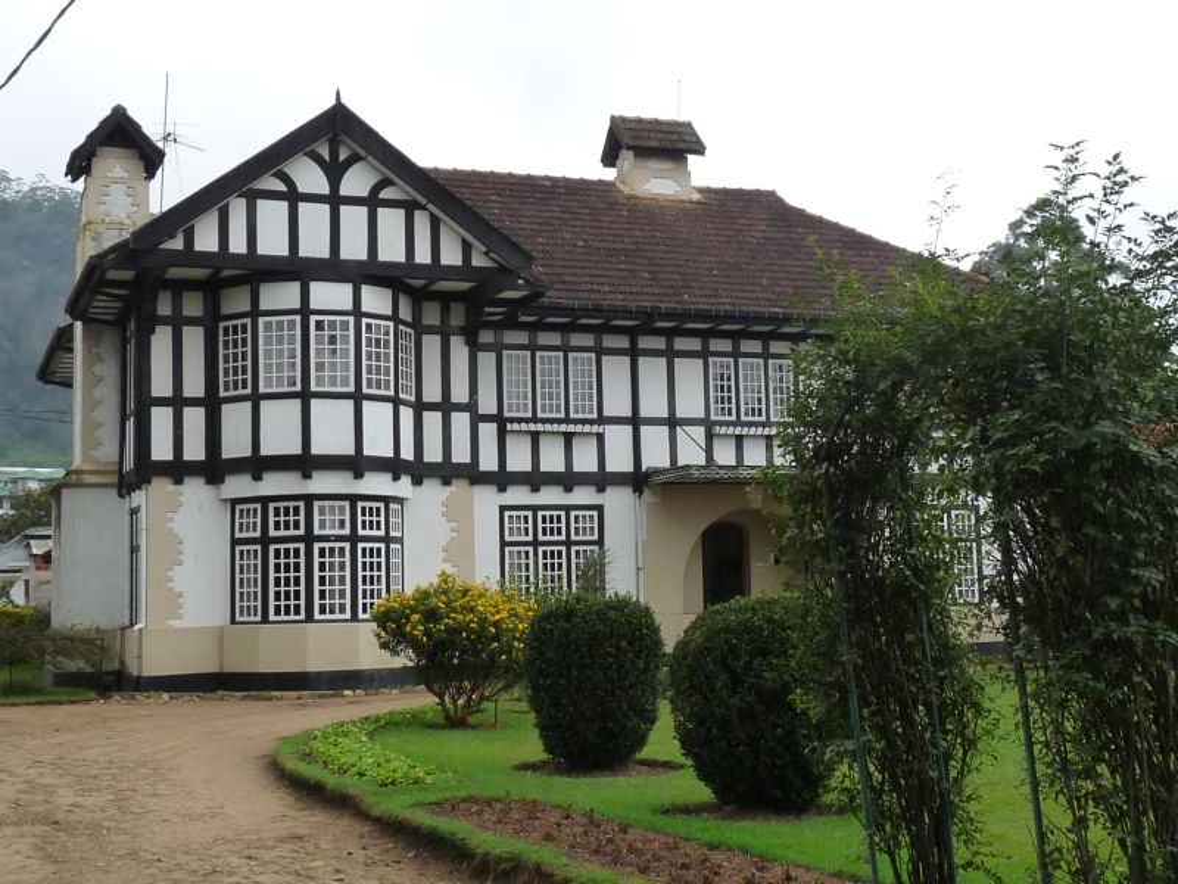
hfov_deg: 39.7
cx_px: 589
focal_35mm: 48
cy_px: 442
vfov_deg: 30.3
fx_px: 1633
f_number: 5.6
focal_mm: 4.8
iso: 160
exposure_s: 1/250
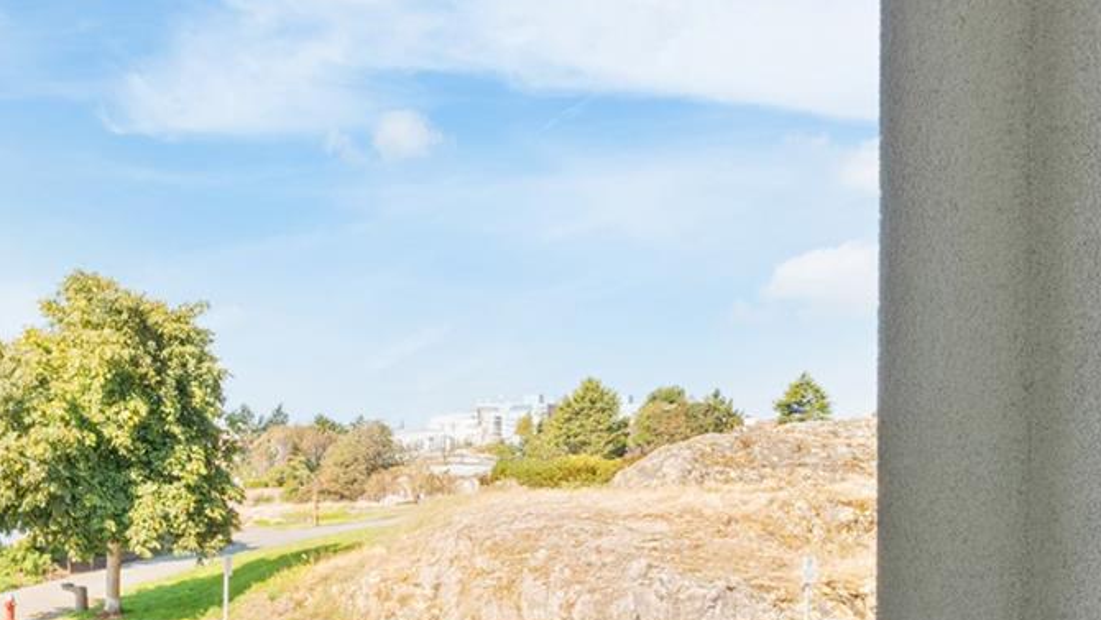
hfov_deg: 48.7
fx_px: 1168
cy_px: 469
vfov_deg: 29.2
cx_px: 286
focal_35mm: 40
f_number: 22
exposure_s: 1/45
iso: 500
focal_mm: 16
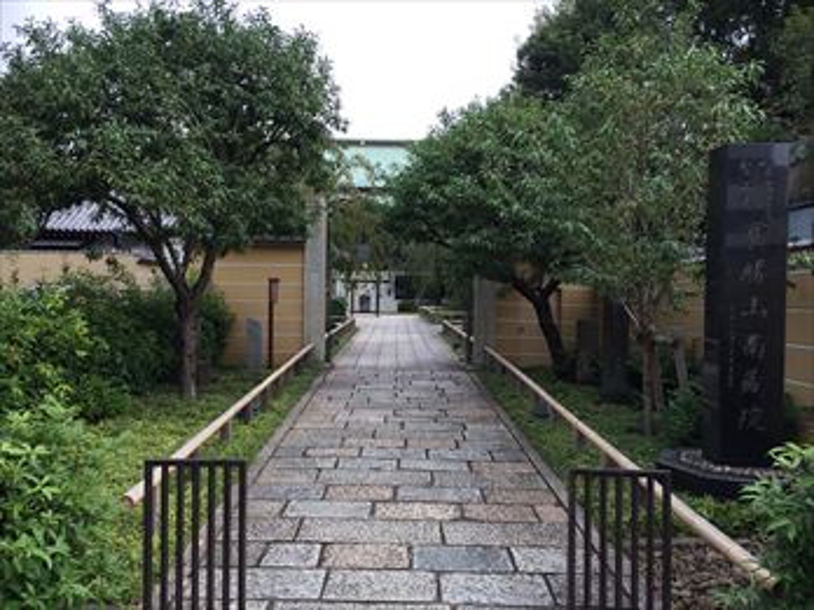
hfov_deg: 60.0
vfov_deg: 46.8
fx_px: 705
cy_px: 305
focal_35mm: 30
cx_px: 407
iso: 32
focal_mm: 4.12
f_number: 2.2
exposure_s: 1/720
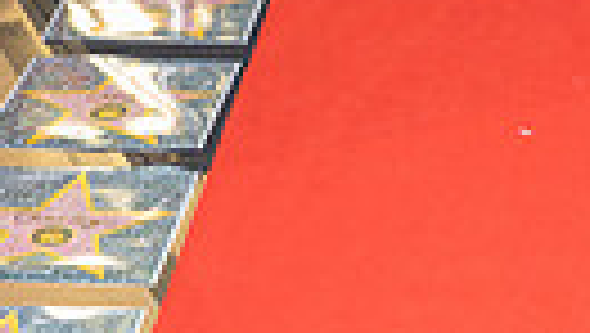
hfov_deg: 14.0
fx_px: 2365
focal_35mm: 151
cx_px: 563
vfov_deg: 7.2
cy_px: -675
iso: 1000
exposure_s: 1/125
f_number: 8
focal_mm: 42
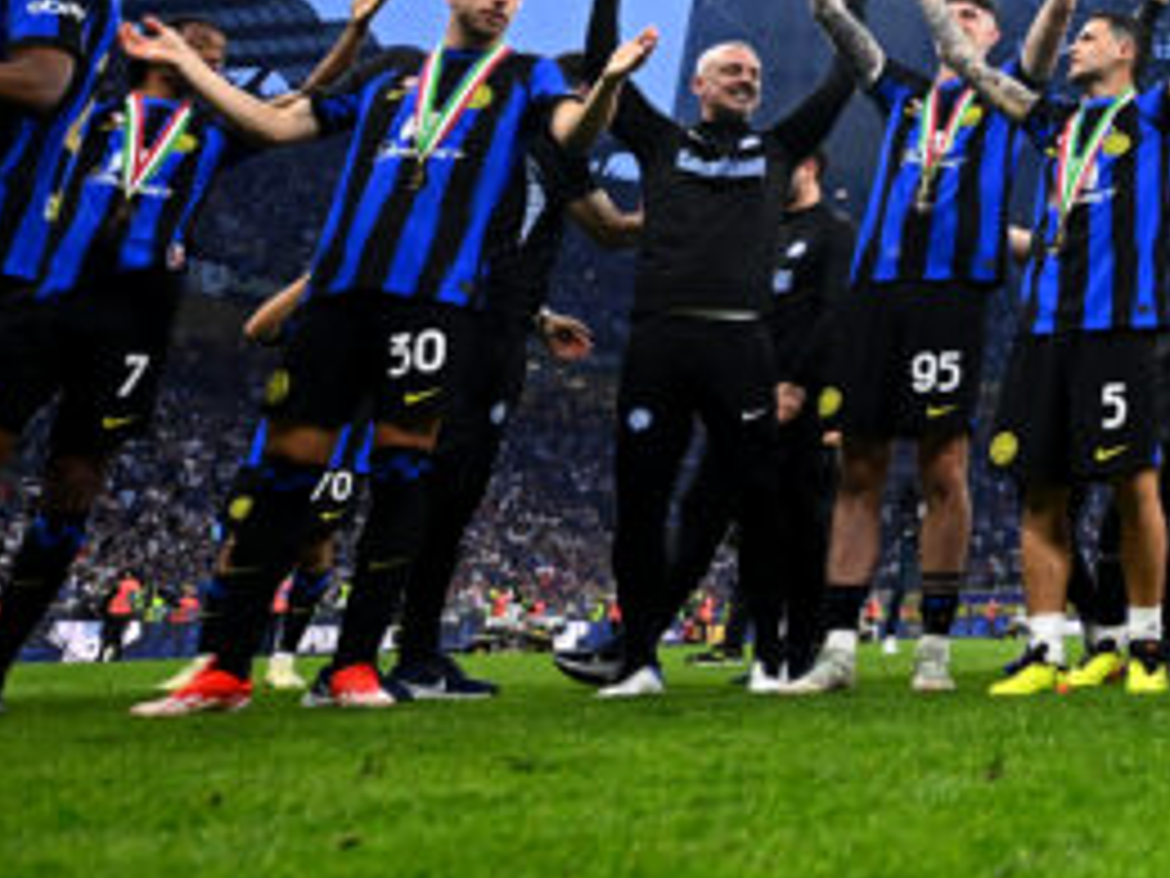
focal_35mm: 53
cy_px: -169
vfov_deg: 24.9
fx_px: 1791
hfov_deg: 28.6
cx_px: 1570
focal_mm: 14
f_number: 2.8
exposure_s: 1/2000
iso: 2000
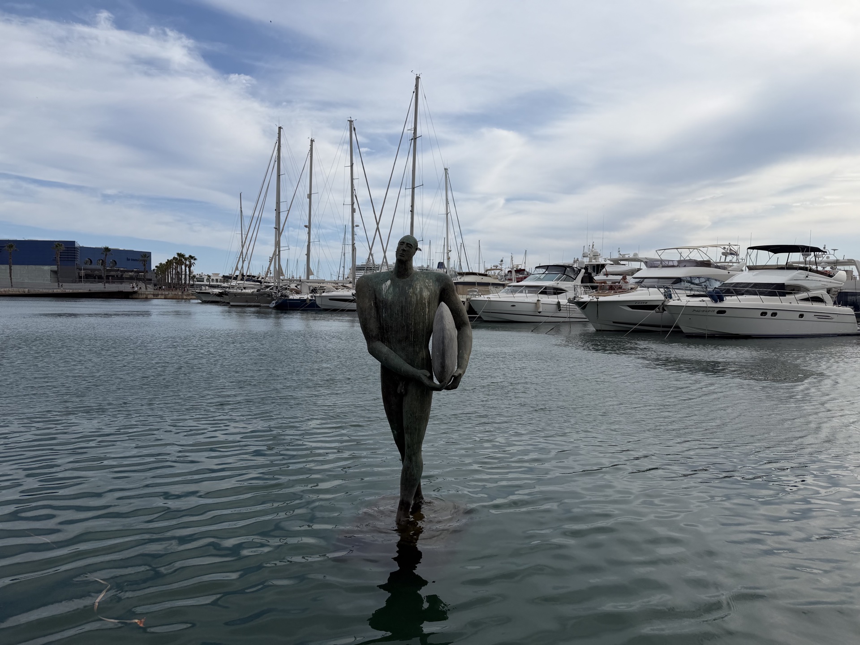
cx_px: 430
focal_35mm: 24
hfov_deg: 71.6
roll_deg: -1.5
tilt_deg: -2.5
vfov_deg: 56.8
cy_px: 322
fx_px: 596
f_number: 1.78
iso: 80
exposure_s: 1/8130
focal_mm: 6.76
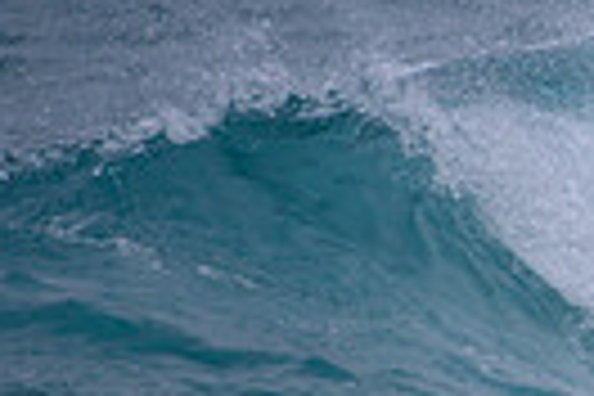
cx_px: 1416
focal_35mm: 2692
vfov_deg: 0.5
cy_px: 489
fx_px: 44415
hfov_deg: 0.8
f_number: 5.6
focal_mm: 500
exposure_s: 1/2000
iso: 110
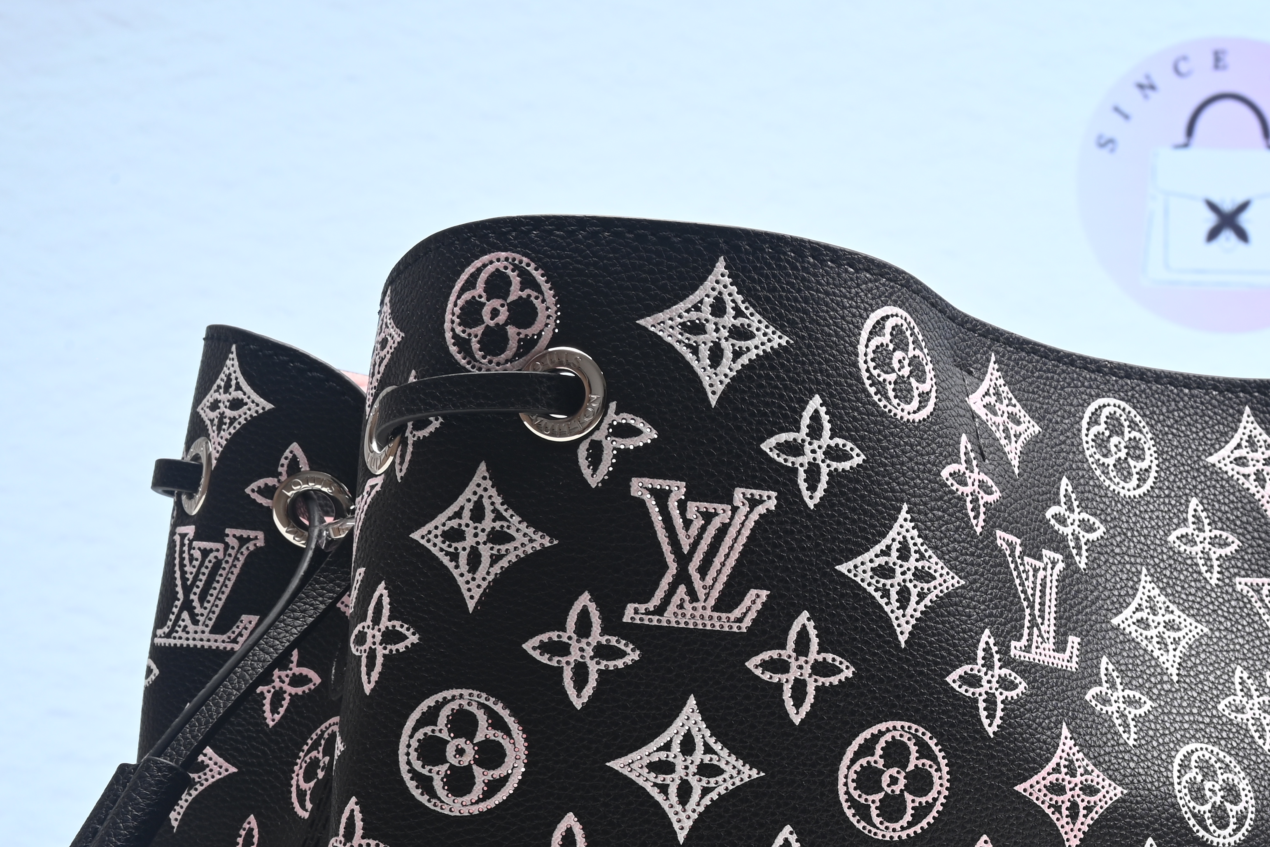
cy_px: 774
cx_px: 1207
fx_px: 2752
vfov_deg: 17.2
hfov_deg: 25.0
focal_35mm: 78
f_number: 16
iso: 125
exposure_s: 1/2
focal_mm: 40
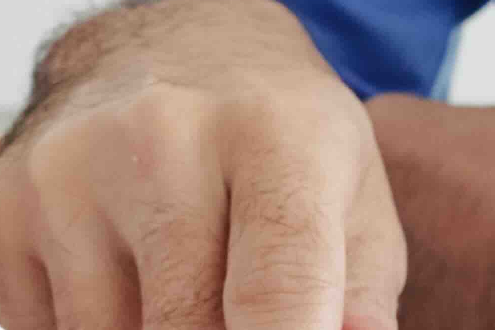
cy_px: 156
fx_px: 3562
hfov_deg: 7.9
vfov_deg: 5.3
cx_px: -94
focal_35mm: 259
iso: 800
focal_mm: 35
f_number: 8
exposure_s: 1/125
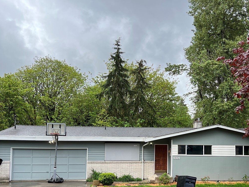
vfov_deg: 33.9
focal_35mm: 42
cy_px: 134
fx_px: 302
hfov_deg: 44.3
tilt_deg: +1.3
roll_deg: -0.2
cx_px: 160
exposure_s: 1/1112
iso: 50
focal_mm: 5.7
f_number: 1.5
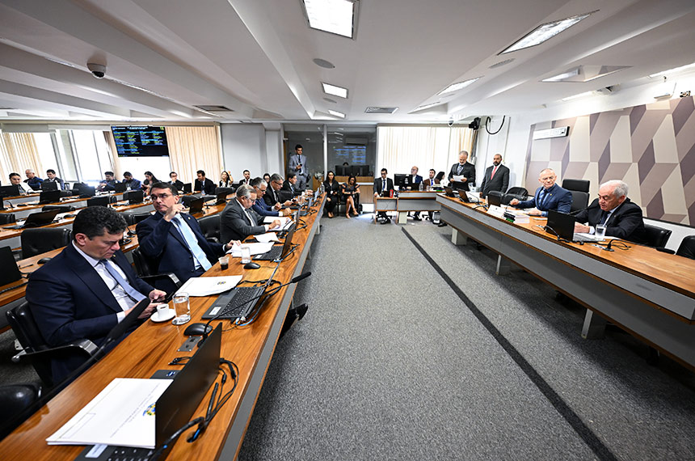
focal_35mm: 14
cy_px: 230
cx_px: 348
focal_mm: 14
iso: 1600
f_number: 2.8
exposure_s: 1/100
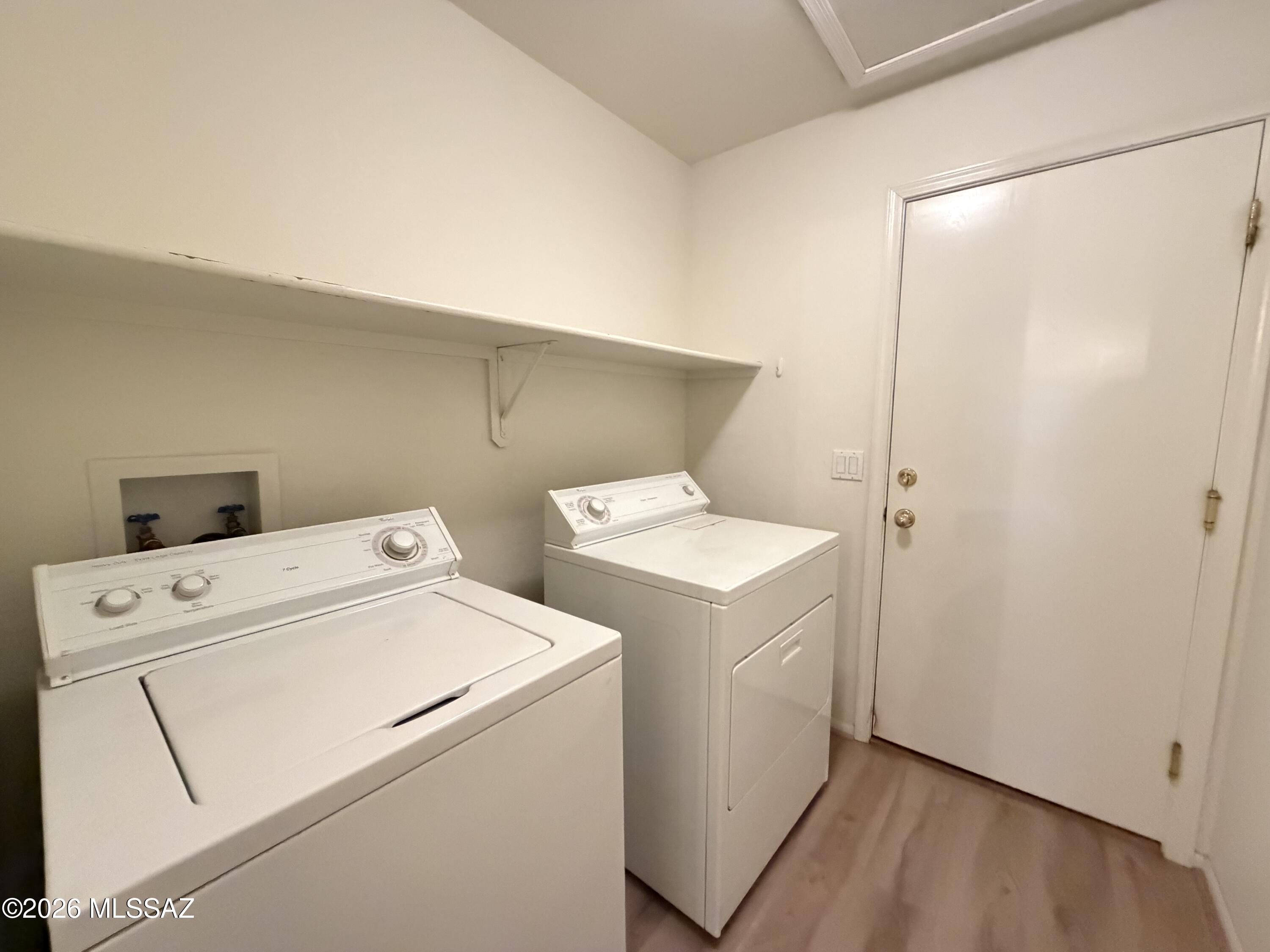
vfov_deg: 85.7
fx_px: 514
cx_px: 635
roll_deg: +0.6
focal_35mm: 14
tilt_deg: -6.1
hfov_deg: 102.1
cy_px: 476
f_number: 2.2
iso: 1250
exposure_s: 1/60
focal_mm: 2.22
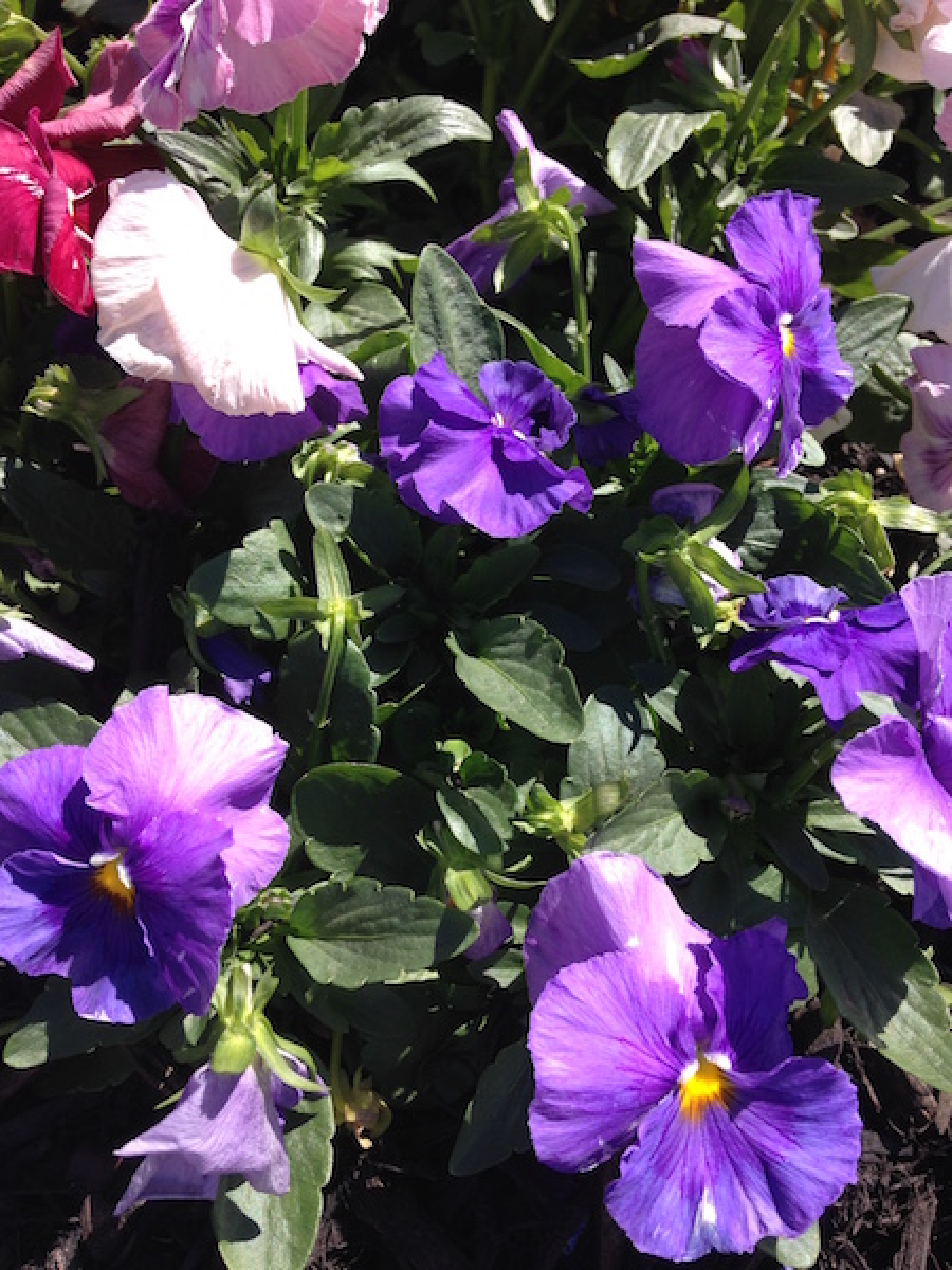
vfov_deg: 55.4
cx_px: 476
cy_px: 635
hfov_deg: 42.9
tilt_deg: -48.7
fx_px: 1210
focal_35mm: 33
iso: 50
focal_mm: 4.12
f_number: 2.4
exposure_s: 1/809
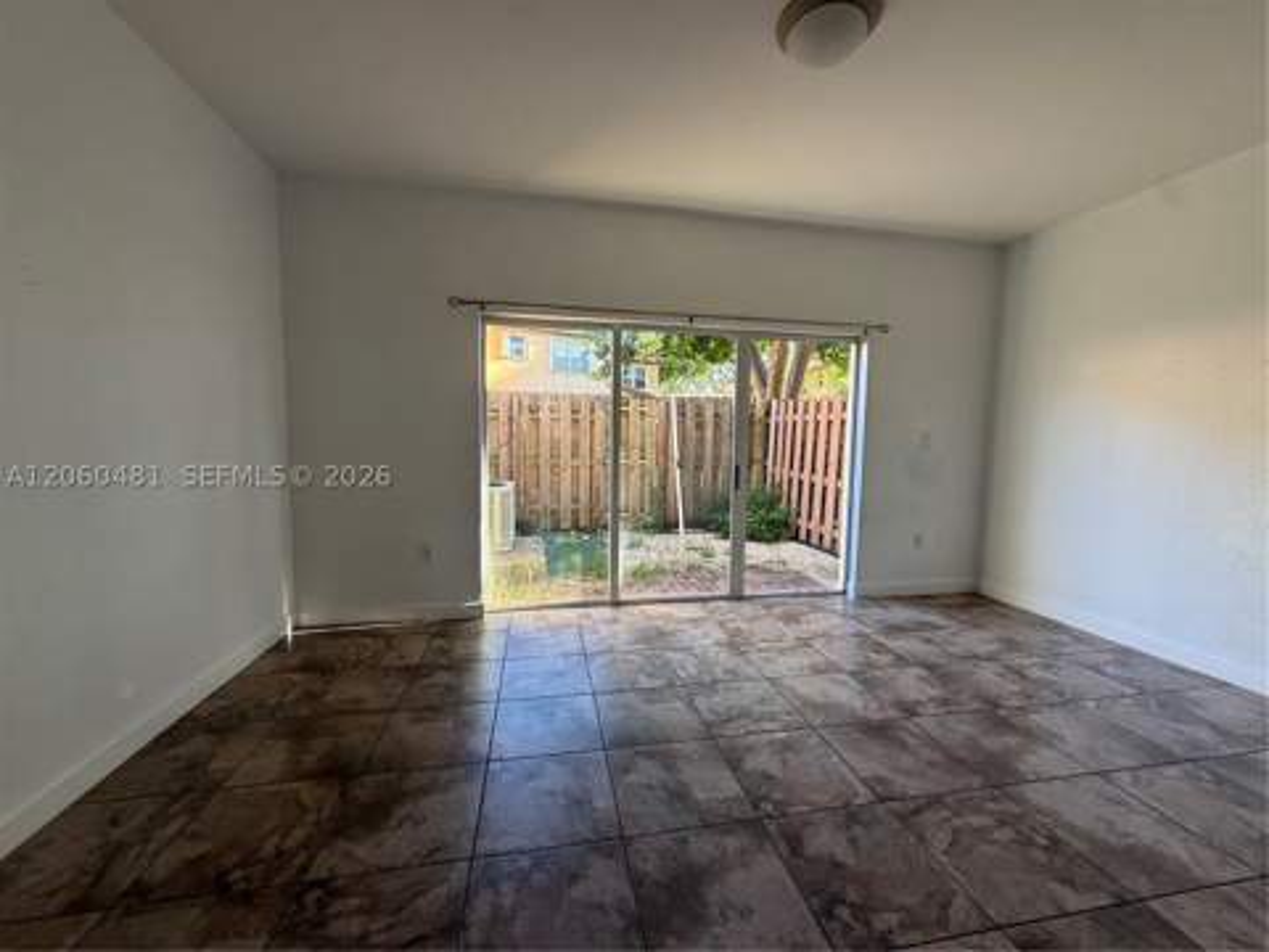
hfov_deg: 102.1
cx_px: 634
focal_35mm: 14
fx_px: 513
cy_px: 476
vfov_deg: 85.7
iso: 80
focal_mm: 2.22
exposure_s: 1/99
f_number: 2.2
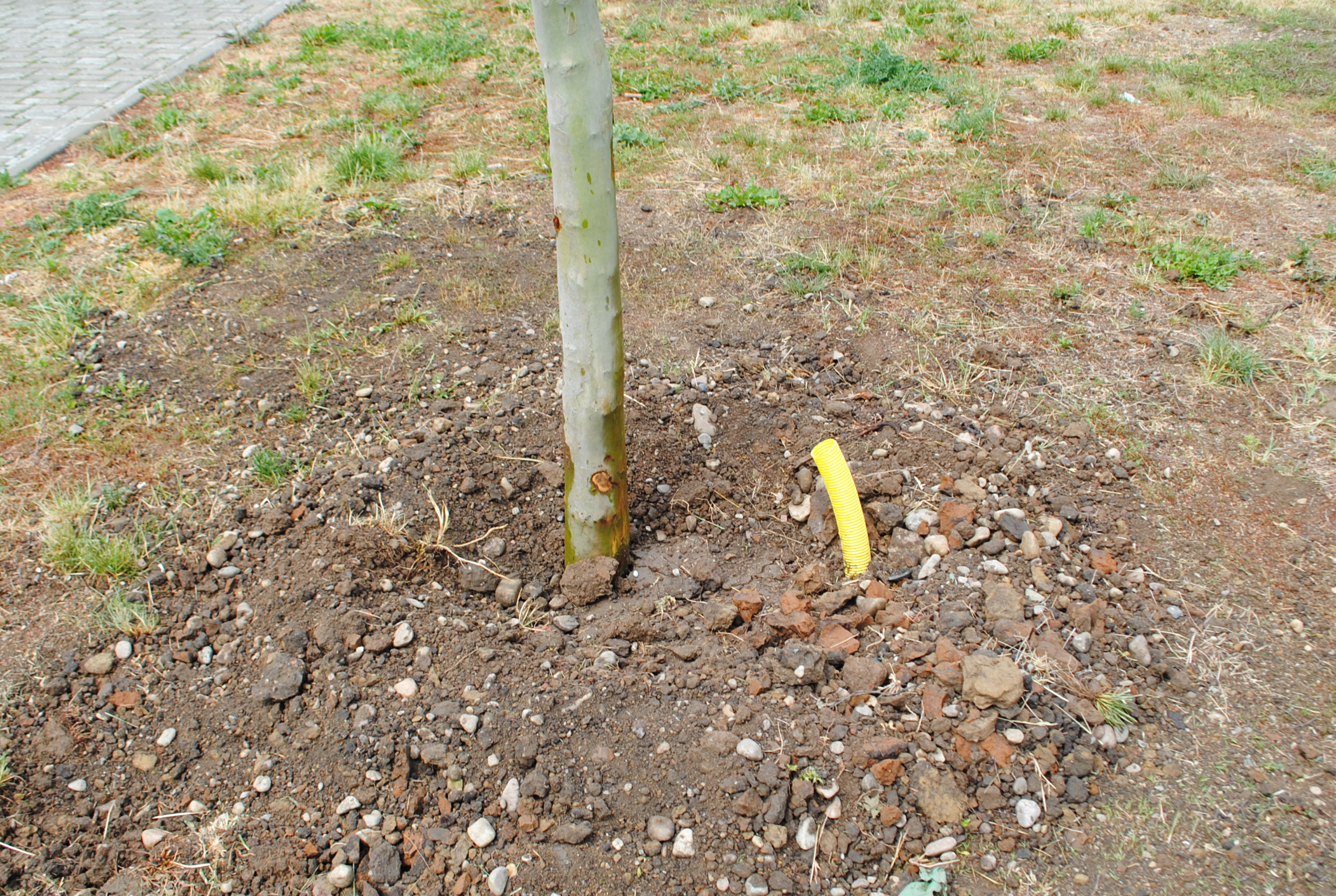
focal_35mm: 34
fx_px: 1264
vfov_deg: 39.1
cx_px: 636
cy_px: 464
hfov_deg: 55.7
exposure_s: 1/160
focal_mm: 18
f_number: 6.3
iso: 100
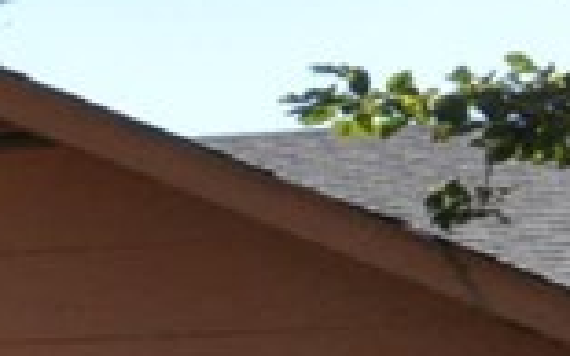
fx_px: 2999
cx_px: -651
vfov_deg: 6.8
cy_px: 393
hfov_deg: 9.9
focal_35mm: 193
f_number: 16
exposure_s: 1/250
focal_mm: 18
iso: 1600
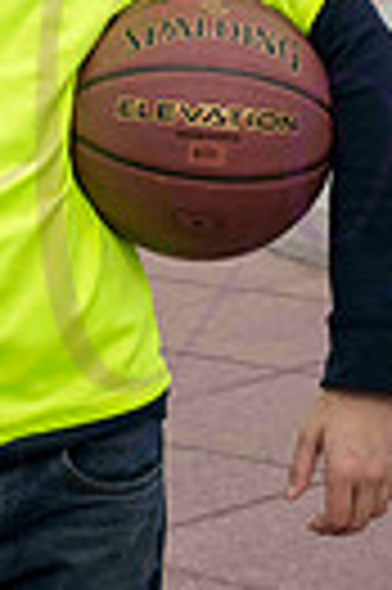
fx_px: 2817
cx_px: -54
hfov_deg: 7.9
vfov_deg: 11.7
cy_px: -122
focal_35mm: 172
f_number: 10
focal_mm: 50
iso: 640
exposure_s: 1/800
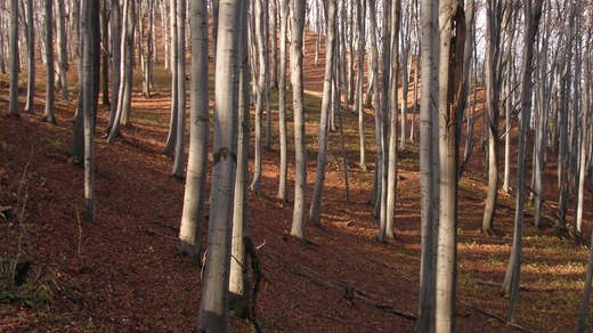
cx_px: 338
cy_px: 108
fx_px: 802
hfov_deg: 40.5
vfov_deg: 23.4
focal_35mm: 51
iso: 100
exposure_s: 1/162
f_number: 2.8
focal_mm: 5.8
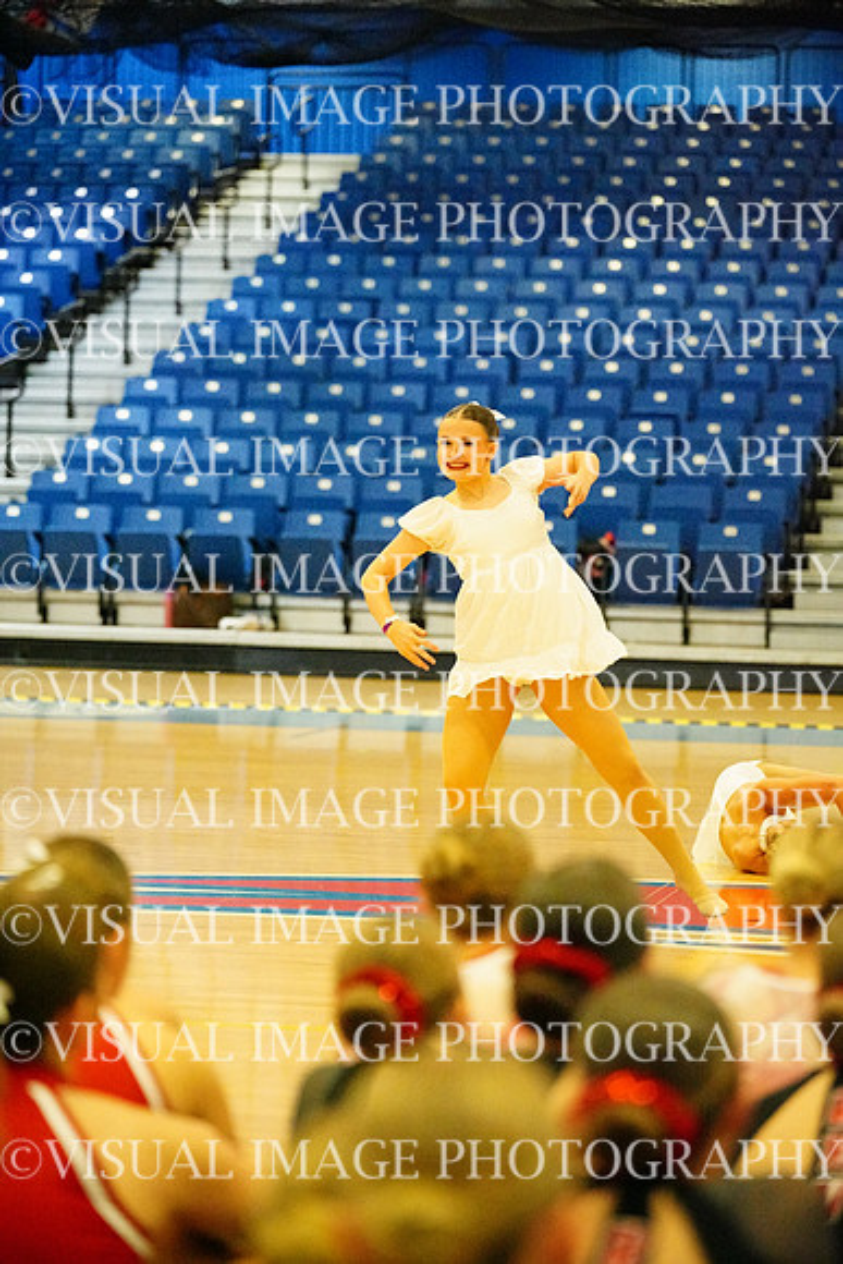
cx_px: 422
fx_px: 3861
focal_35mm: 110
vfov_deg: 18.6
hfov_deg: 12.5
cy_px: 632
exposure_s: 1/1600
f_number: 2.8
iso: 25600
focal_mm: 110
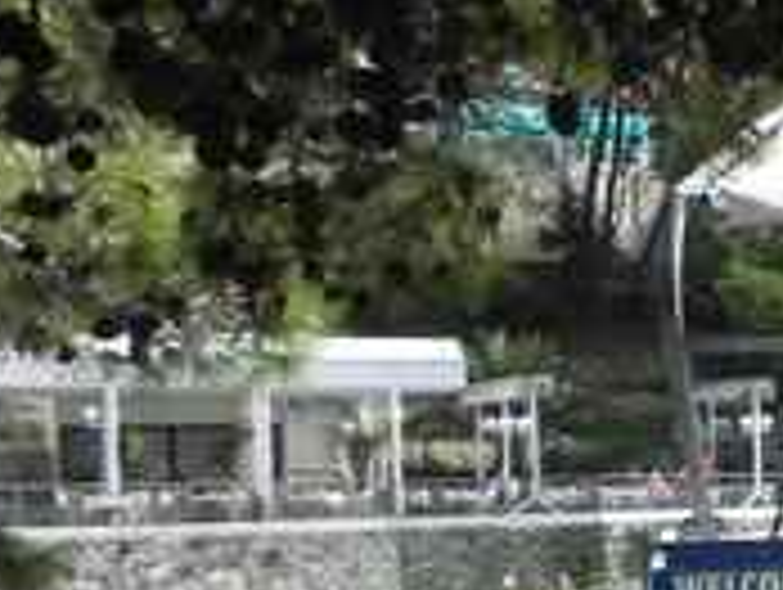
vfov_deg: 11.1
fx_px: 3013
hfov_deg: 13.0
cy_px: 549
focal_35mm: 133
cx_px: 1512
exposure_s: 1/248
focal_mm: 5.2
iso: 160
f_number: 6.3
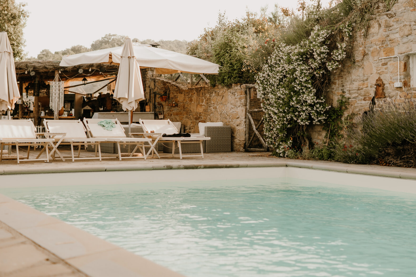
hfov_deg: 38.8
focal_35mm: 51
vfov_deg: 26.2
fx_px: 589
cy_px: 76
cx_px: 232
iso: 200
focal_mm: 35
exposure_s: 1/1000
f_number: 2.2
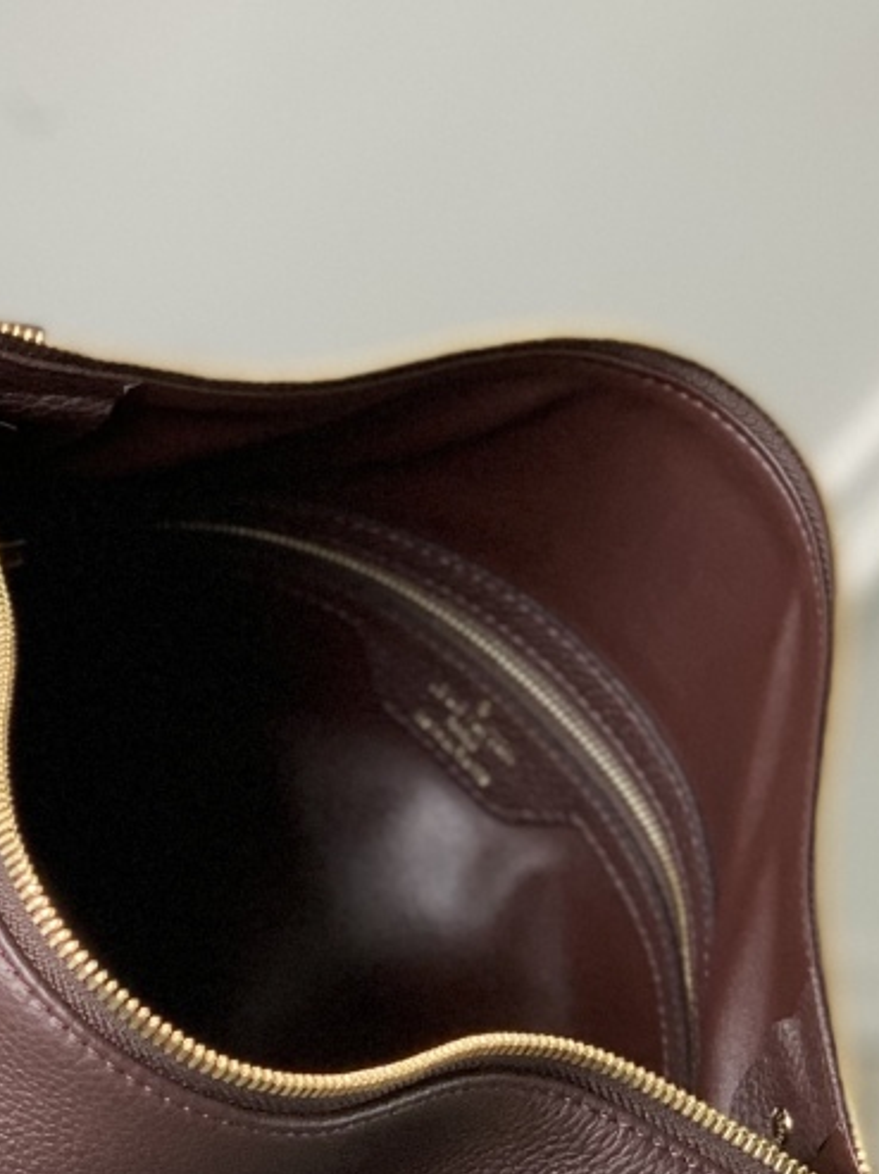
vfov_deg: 12.9
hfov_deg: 9.7
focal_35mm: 152
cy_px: 1005
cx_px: -10
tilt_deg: -39.2
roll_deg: -40.0
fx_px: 5153
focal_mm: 6
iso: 125
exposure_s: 1/110
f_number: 2.4
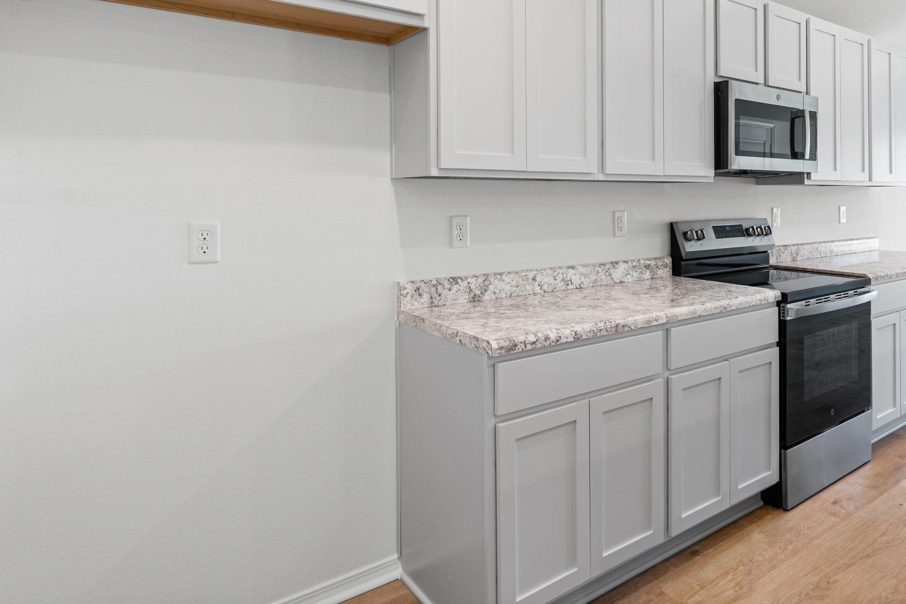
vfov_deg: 54.5
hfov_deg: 74.6
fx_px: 571
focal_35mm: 23
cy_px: 197
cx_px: 600
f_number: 9
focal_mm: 11
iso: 250
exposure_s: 1/5
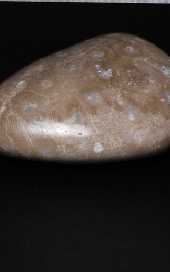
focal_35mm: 250
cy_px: 102
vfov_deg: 8.4
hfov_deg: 5.2
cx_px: 51
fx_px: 1854
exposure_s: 1/60
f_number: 14
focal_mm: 105
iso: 5000
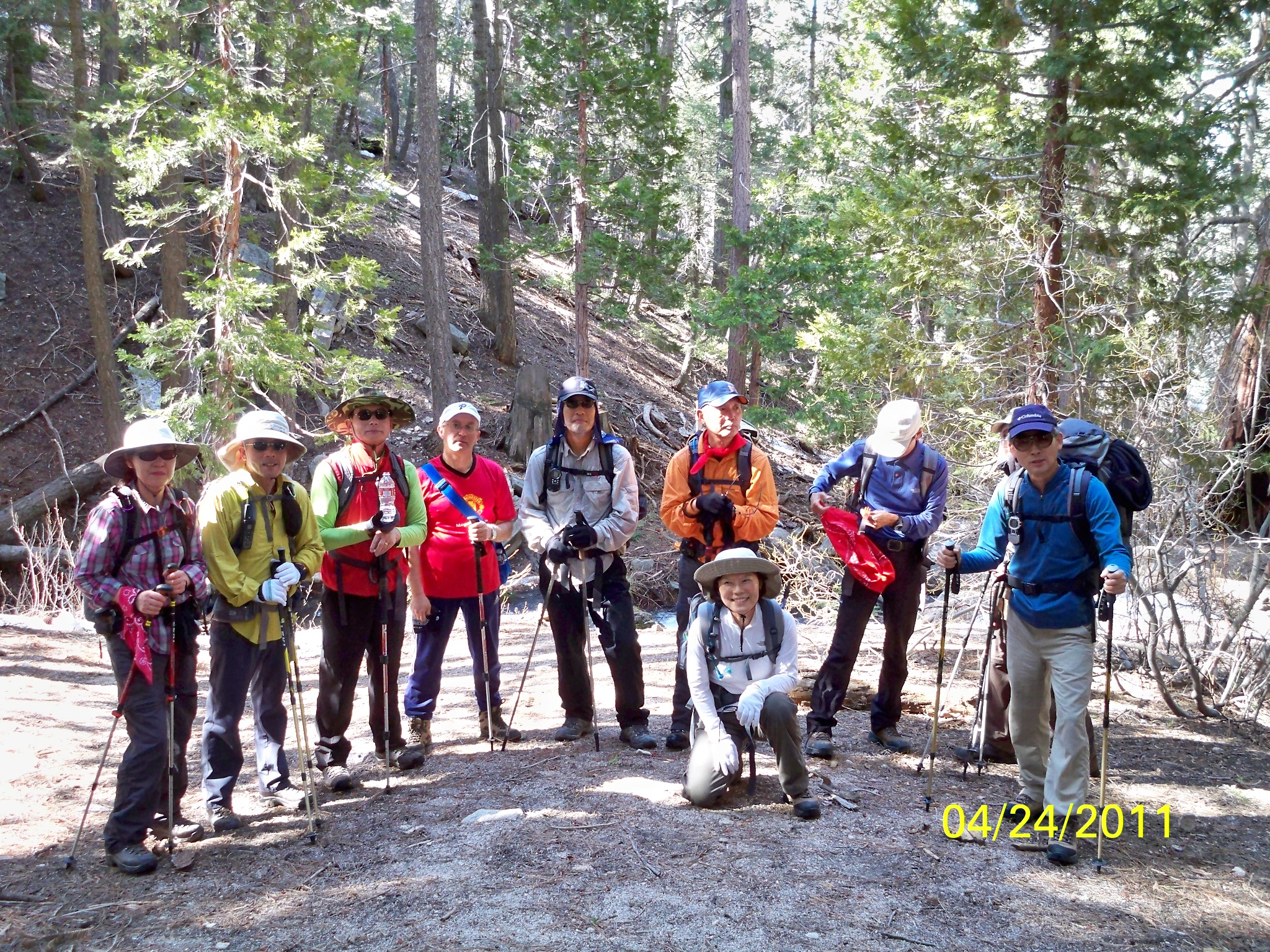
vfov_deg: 40.7
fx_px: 1284
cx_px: 635
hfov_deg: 52.6
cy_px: 476
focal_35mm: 35
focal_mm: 6.3
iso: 200
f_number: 3.1
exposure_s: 1/60
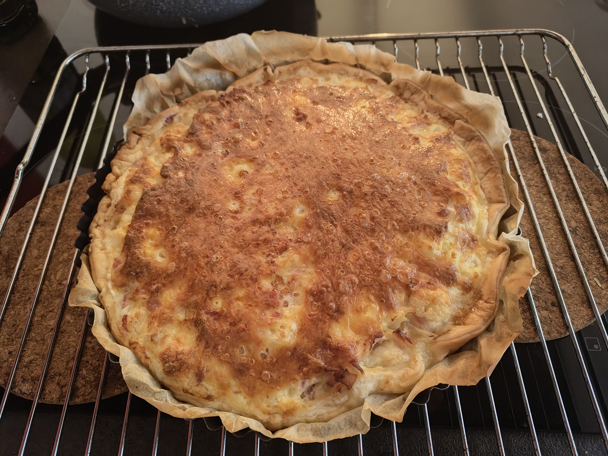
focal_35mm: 23
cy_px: 228
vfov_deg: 58.9
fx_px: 404
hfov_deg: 73.9
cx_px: 304
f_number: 1.88
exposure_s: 1/33.3
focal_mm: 5.59
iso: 58
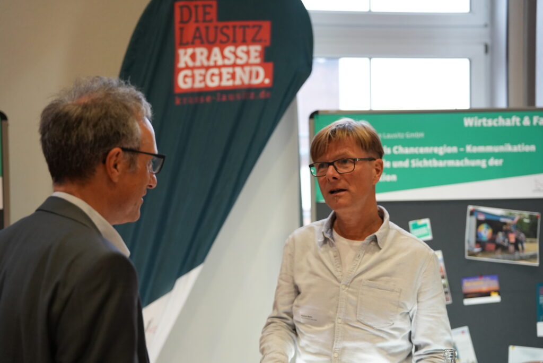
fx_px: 857
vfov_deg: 23.9
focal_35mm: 57
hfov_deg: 35.1
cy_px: 182
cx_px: 272
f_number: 2.8
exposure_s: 1/250
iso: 3200
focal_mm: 56.8
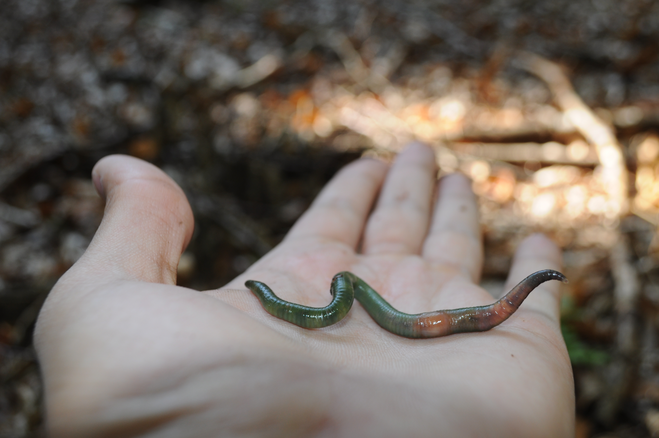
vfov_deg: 36.8
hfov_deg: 53.2
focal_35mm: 36
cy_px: 219
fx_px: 658
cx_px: 330
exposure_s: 1/80
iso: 200
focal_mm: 24
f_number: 5.6
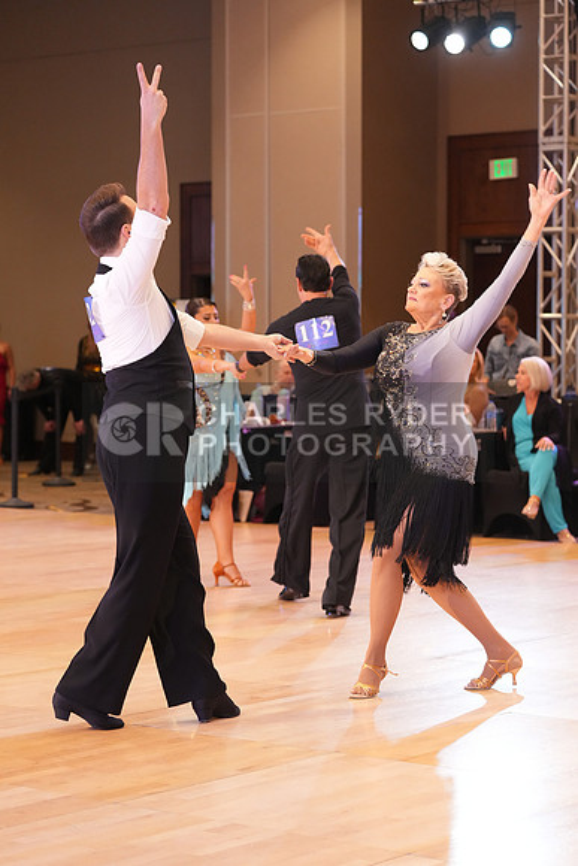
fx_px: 2070
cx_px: 289
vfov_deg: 23.6
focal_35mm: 86
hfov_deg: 15.9
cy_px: 433
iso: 3200
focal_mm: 86
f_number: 4
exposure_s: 1/250
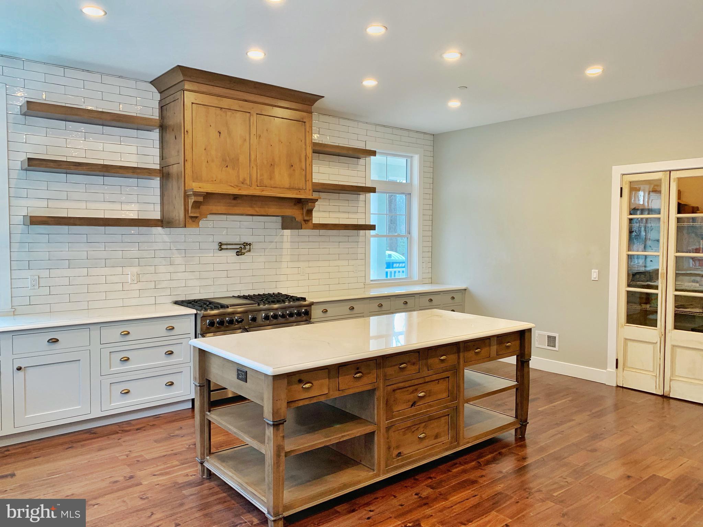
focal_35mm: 26
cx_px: 352
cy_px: 264
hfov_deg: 67.3
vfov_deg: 53.1
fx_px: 528
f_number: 1.8
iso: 80
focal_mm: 4.25
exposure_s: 1/60
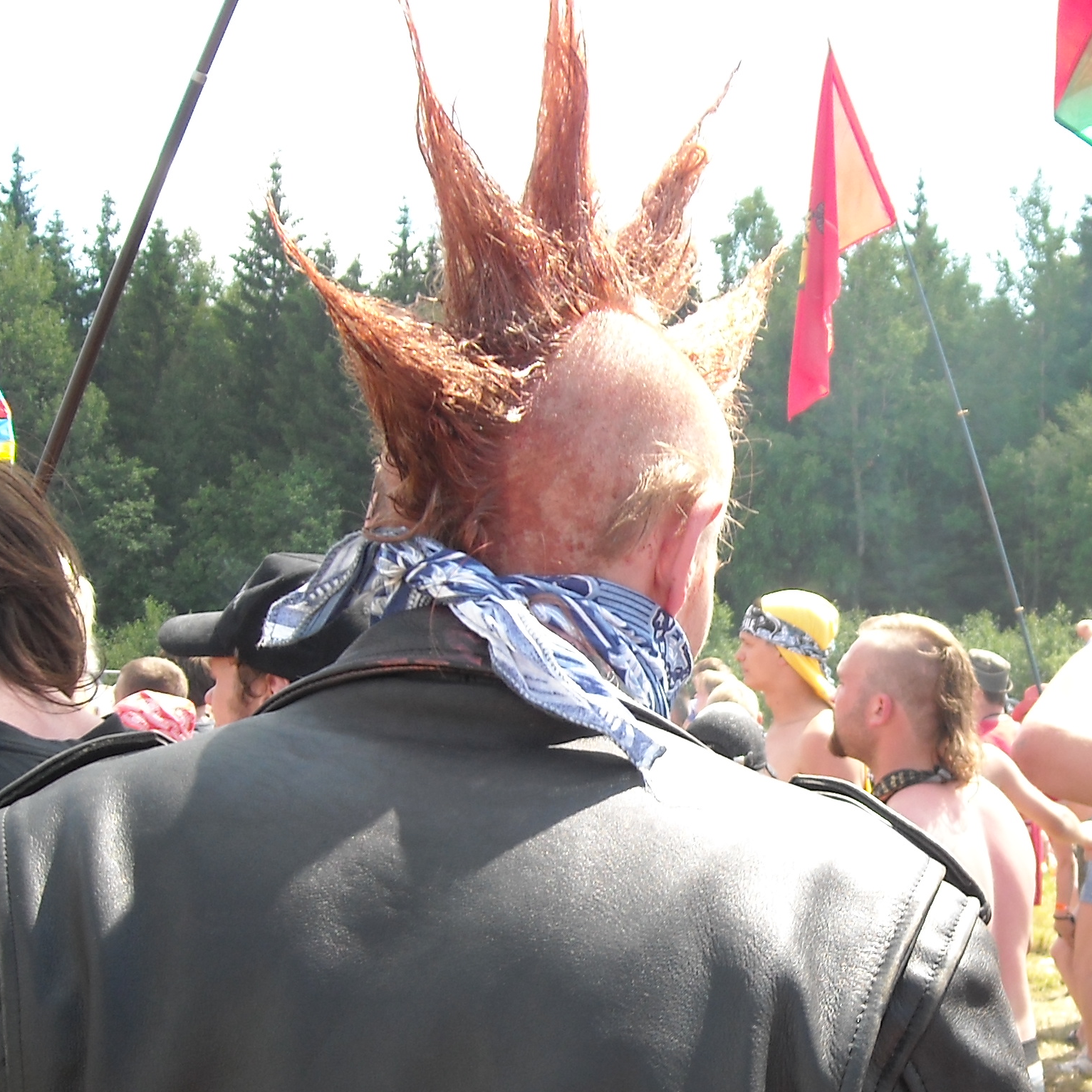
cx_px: 840
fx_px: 2213
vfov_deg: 27.6
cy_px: 726
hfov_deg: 27.3
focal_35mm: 62
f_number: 2.8
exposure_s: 1/260
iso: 64
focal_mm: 5.7
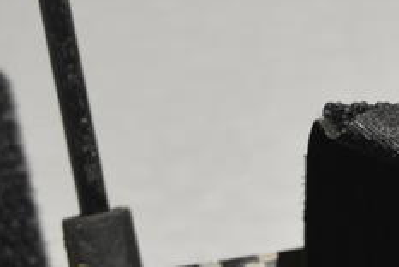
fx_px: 1997
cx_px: 411
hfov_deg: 11.3
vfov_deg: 7.5
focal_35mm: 180
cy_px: 386
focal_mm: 28
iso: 640
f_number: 4.2
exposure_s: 1/60
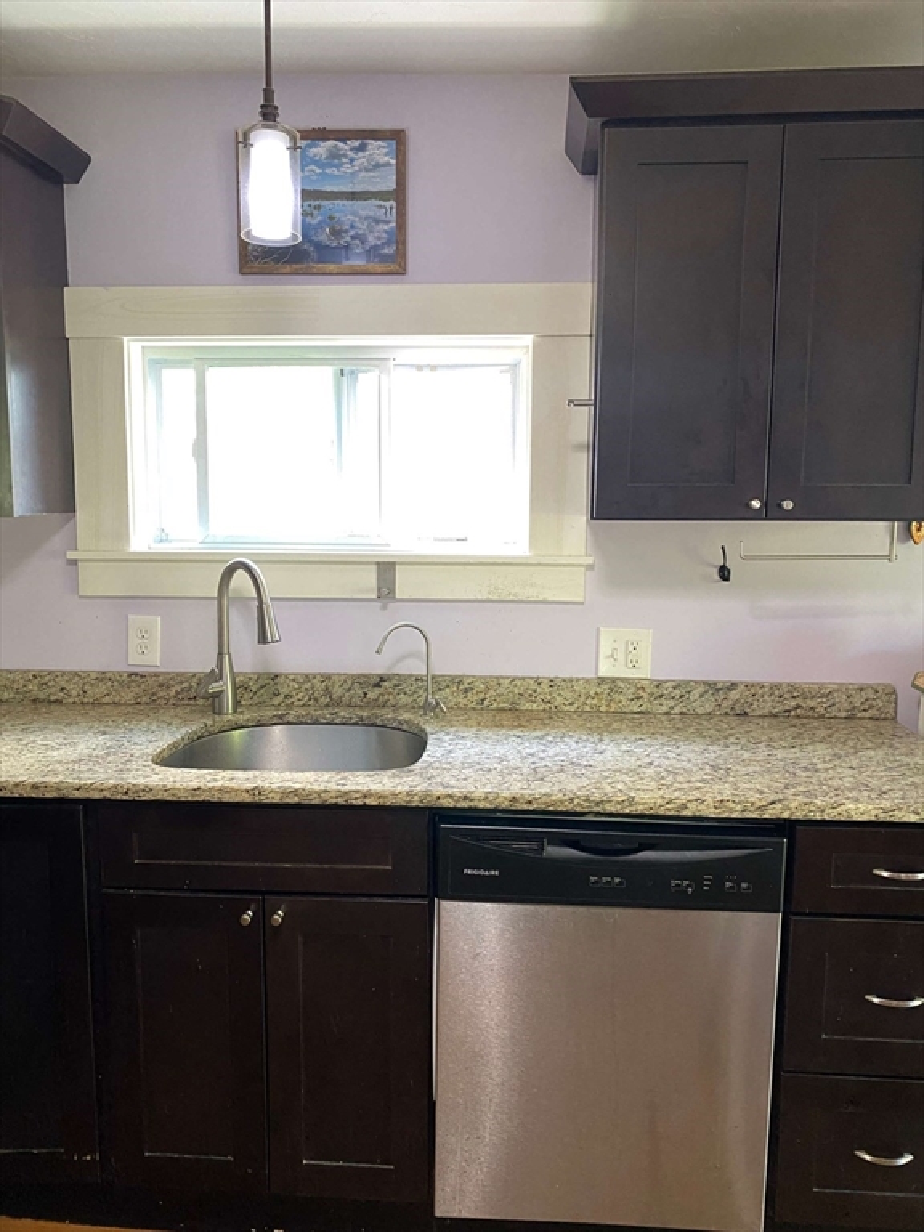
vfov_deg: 67.3
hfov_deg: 53.1
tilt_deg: -6.9
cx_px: 462
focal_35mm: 26
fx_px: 925
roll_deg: +0.4
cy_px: 616
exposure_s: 1/60
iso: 200
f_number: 1.8
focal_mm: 4.25
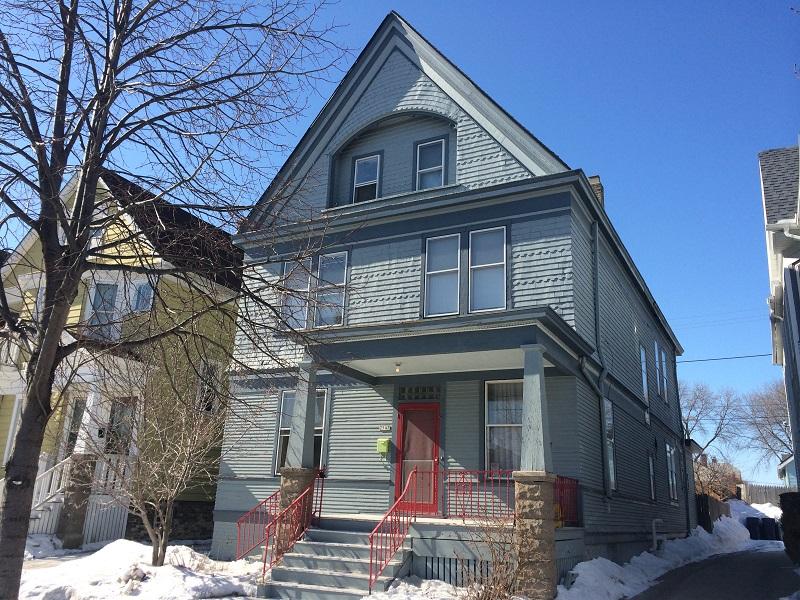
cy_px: 300
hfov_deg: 60.0
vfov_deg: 46.8
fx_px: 693
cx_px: 400
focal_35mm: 30
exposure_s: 1/1709
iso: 40
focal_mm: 4.12
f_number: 2.2
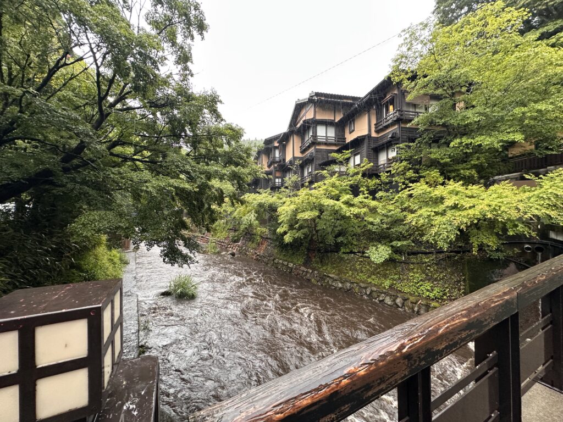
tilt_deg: -0.3
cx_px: 282
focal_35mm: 14
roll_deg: +0.1
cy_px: 211
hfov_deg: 102.1
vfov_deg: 85.7
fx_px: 228
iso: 160
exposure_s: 1/99
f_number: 2.2
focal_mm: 2.22
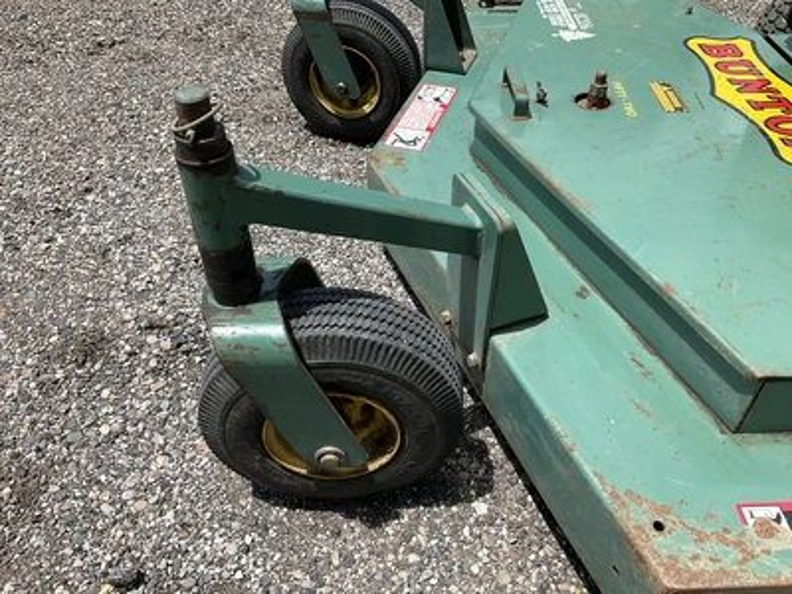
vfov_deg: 48.2
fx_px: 664
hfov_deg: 61.7
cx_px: 396
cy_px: 297
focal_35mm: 29
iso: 25
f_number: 1.8
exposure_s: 1/1626
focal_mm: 3
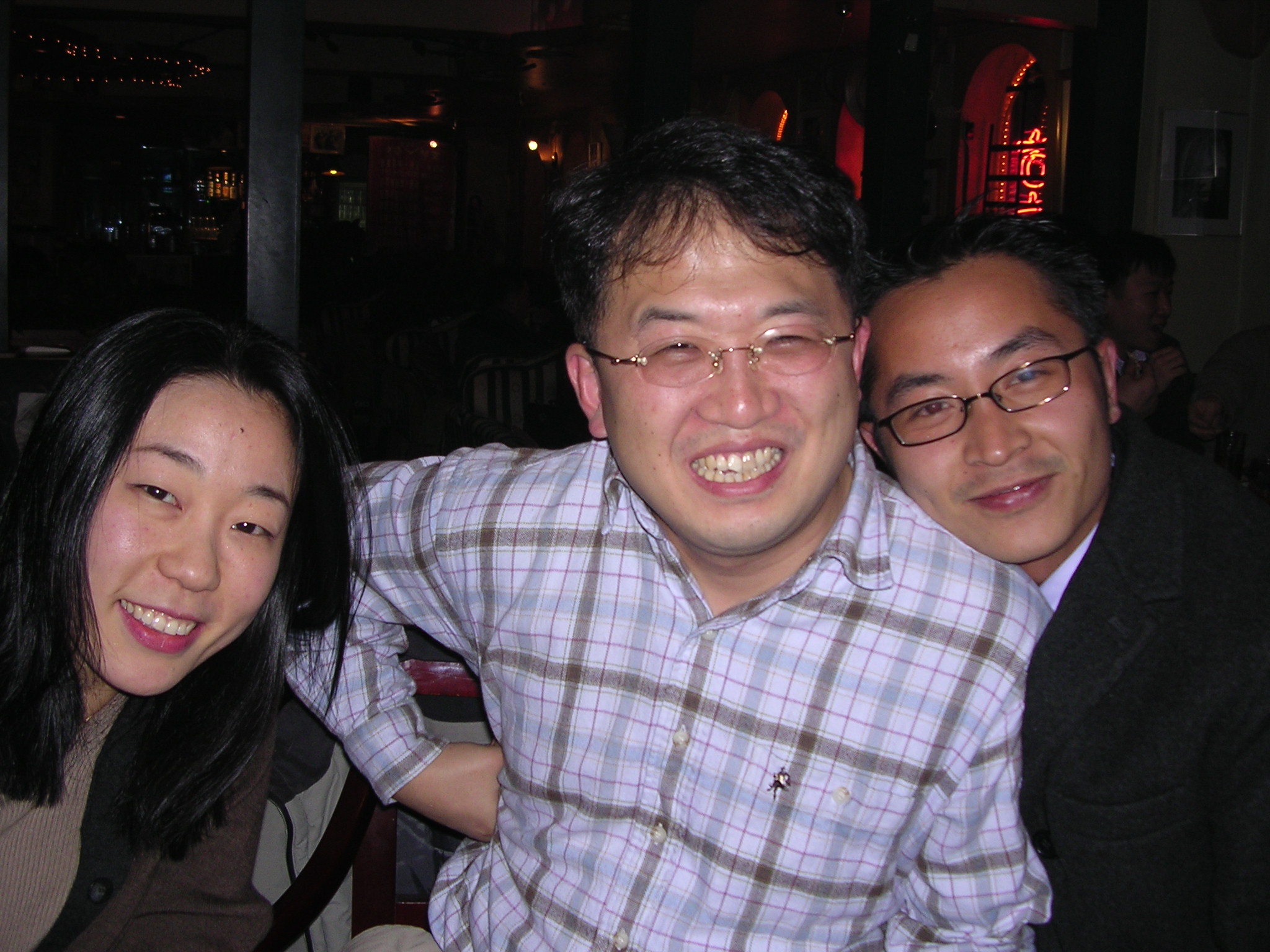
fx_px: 1394
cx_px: 635
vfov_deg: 37.7
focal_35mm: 38
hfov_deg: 49.0
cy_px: 476
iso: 100
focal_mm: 5.8
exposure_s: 1/60.1
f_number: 2.8
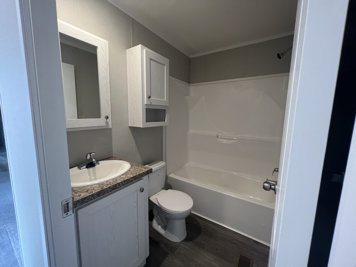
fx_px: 134
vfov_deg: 89.9
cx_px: 178
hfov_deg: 106.2
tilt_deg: -8.2
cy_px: 134
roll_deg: -0.8
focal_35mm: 13
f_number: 1.8
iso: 160
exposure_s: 1/60
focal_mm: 1.57
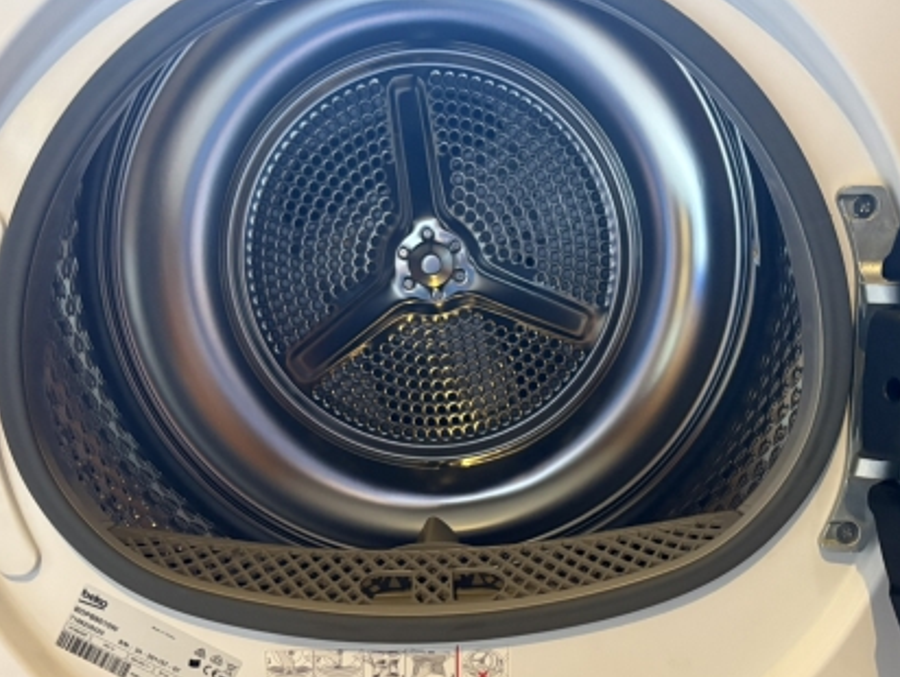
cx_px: 476
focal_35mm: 42
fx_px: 1093
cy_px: 430
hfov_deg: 44.7
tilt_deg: -9.0
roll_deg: +3.1
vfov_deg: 34.2
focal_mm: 5.96
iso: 500
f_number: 1.6
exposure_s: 1/50
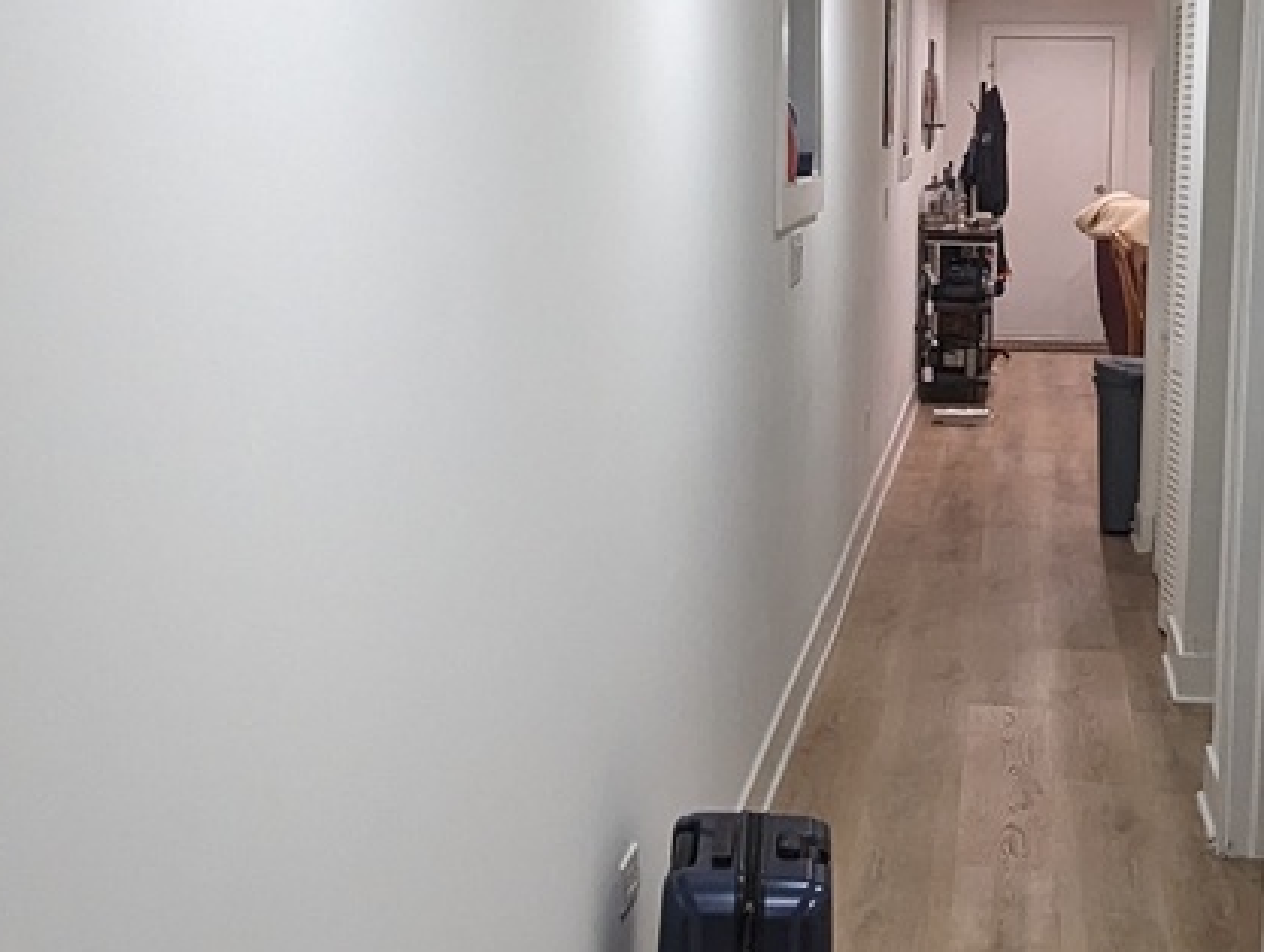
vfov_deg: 26.6
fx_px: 2011
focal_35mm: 55
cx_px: 921
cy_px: 443
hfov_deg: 34.3
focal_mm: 2.35
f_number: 2.2
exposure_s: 1/120
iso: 336
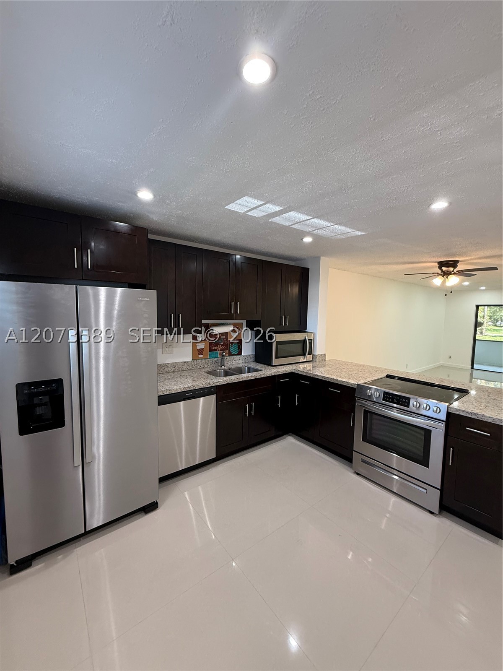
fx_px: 271
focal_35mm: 14
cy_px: 336
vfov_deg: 102.1
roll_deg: -1.7
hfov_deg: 85.7
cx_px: 252
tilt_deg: -3.6
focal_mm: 2.22
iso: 200
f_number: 2.2
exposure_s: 1/60
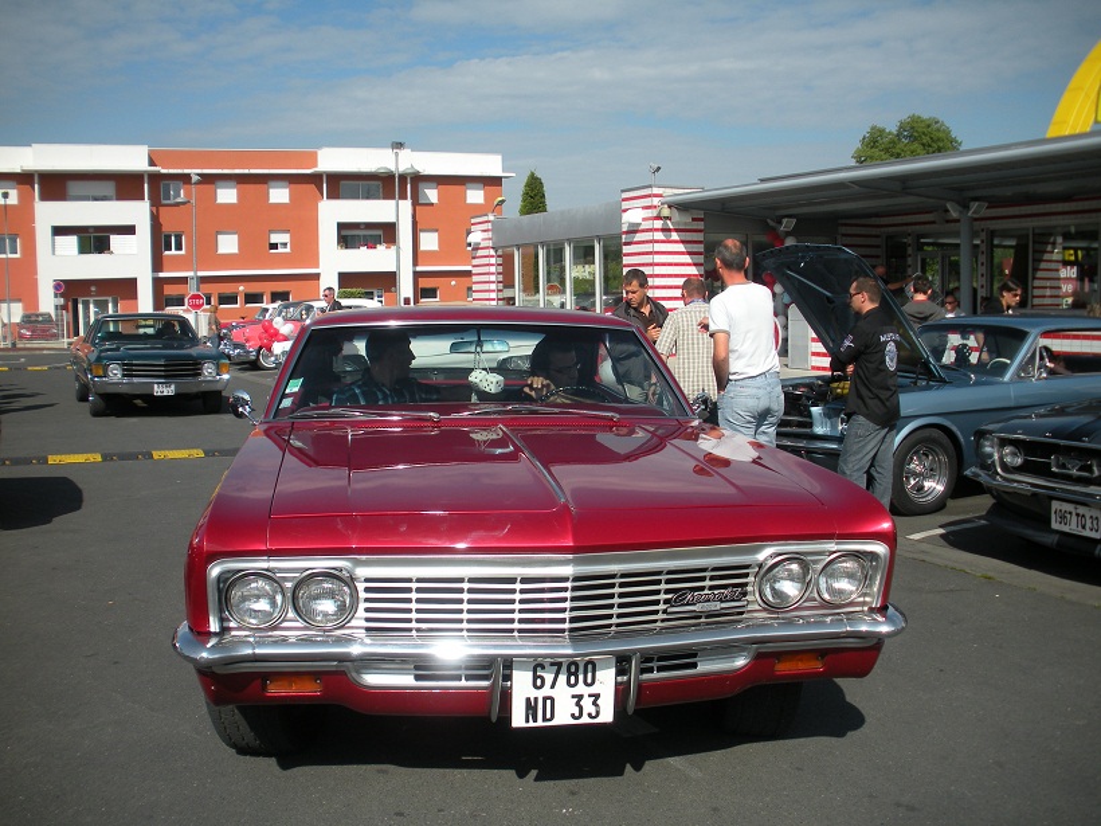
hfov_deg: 52.6
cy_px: 413
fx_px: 1113
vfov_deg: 40.7
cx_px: 550
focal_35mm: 35
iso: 64
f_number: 3.5
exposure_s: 1/980
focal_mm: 6.3
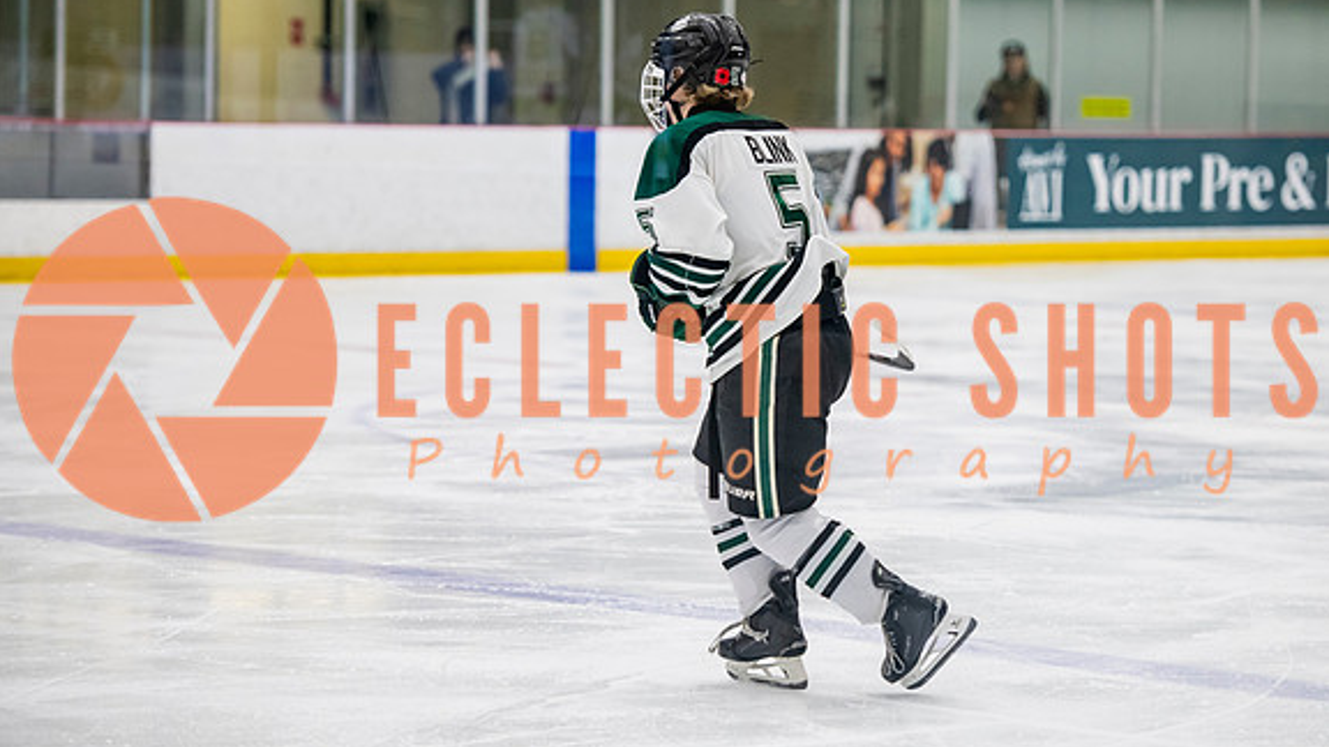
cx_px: 775
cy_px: 361
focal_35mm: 150
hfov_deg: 14.3
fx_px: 5286
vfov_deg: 8.1
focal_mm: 122
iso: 2000
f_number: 3.2
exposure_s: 1/640
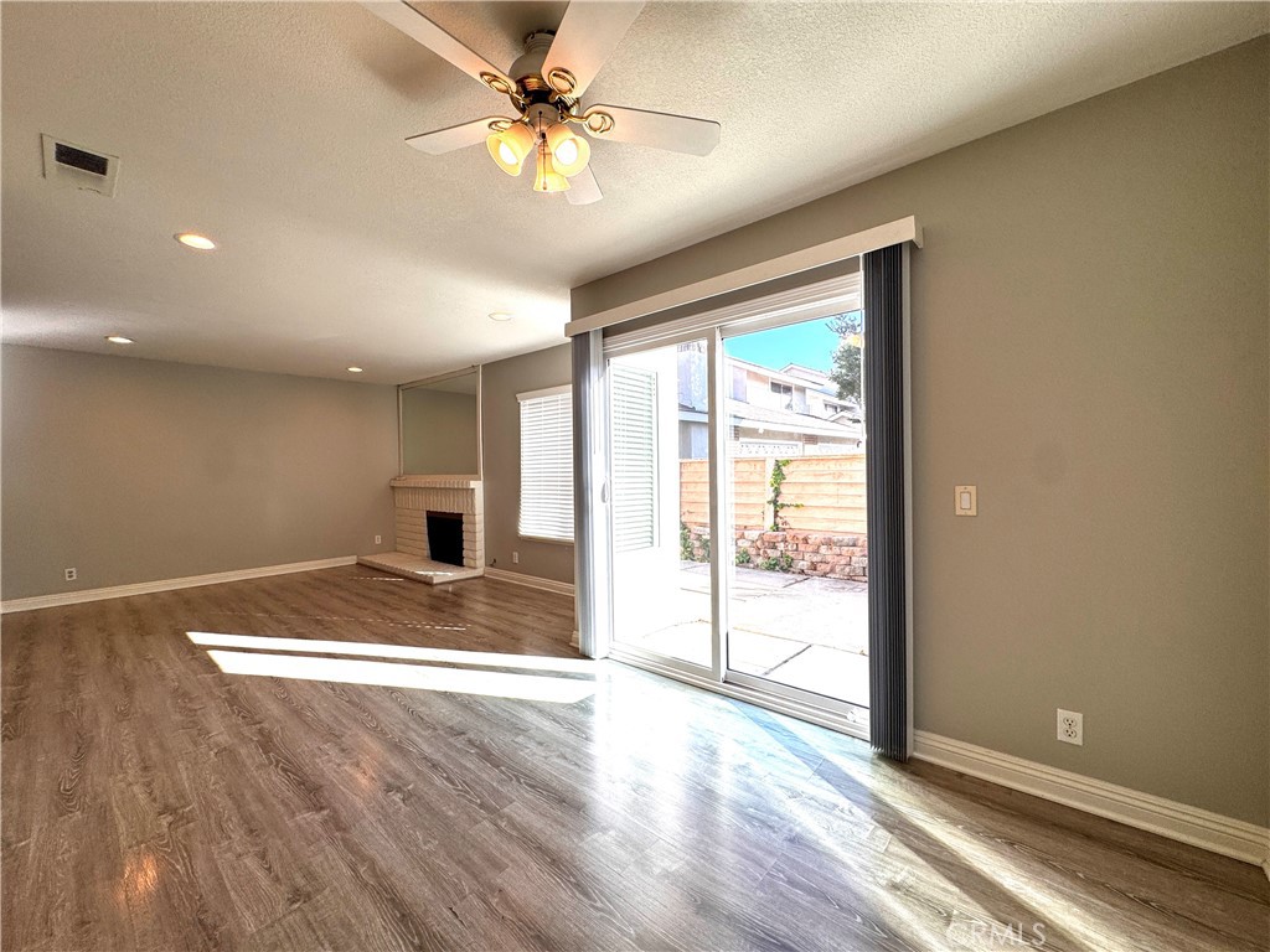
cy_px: 476
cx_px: 635
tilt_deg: -1.5
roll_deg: +0.7
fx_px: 514
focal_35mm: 14
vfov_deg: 85.7
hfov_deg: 102.1
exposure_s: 1/397
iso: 40
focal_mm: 2.22
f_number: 2.2
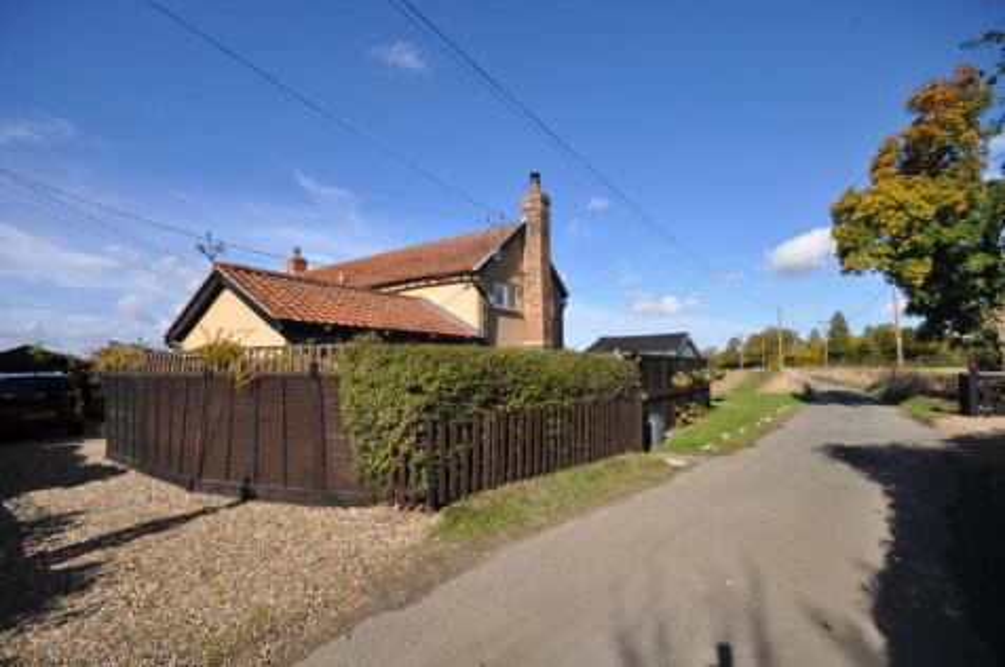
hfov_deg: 95.1
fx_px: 460
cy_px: 334
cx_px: 502
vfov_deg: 71.9
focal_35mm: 16
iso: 200
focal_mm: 11
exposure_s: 1/400
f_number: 10
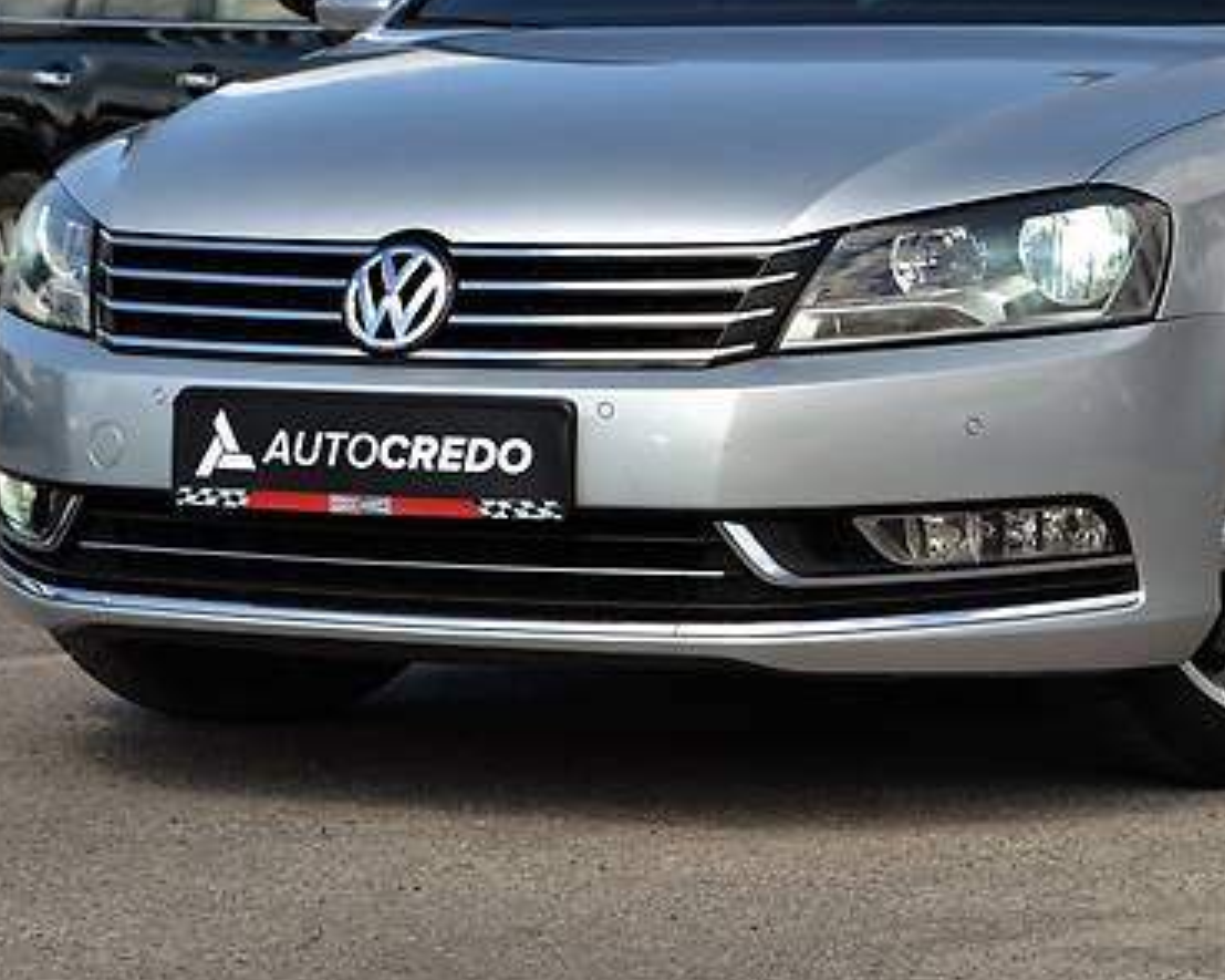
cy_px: 341
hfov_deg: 15.7
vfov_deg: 12.6
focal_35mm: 122
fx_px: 4422
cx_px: 883
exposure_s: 1/200
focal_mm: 40
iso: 100
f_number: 7.1
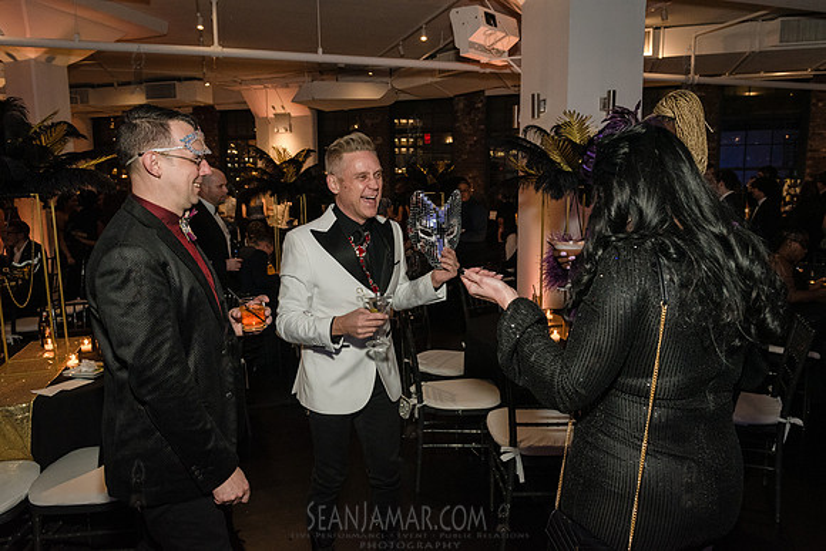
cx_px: 413
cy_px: 276
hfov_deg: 69.4
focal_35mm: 26
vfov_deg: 49.6
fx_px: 597
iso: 5000
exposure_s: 1/160
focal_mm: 26
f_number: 4.5
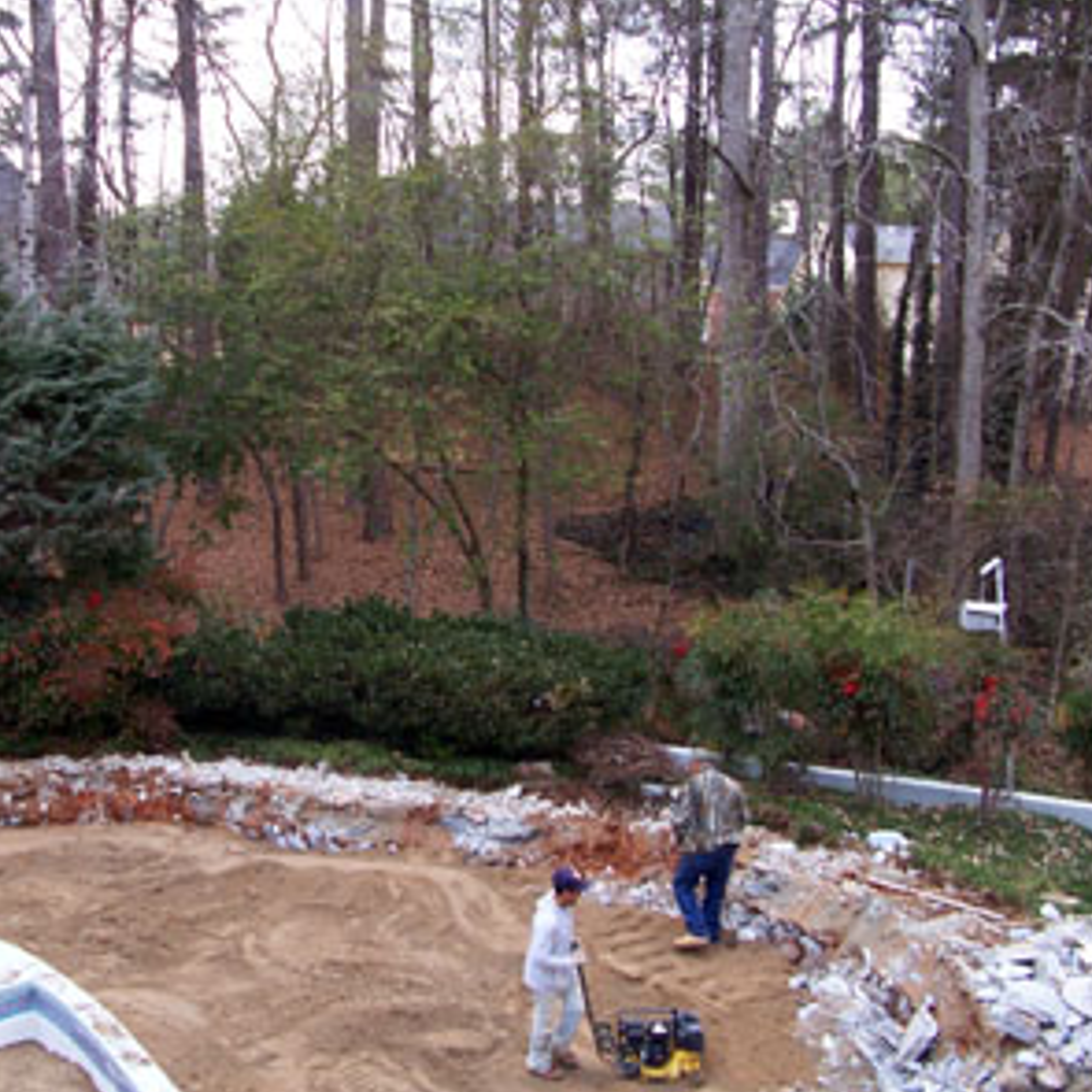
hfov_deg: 39.7
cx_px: 403
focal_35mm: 42
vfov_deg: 40.0
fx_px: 1499
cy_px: 552
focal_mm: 6
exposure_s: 1/60
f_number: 2.8
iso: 140
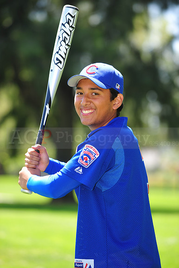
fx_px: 1493
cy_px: 134
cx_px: 90
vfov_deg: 10.3
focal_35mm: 200
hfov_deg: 6.9
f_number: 4.5
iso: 200
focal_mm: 200
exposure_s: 1/320
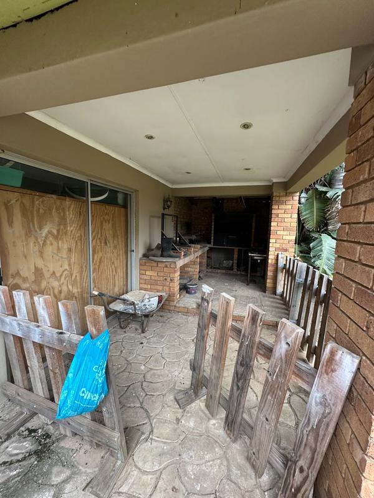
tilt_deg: -6.4
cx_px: 187
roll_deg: -3.0
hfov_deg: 85.7
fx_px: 202
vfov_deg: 102.1
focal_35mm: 14
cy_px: 249
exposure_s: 1/99
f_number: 2.2
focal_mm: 2.22
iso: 160
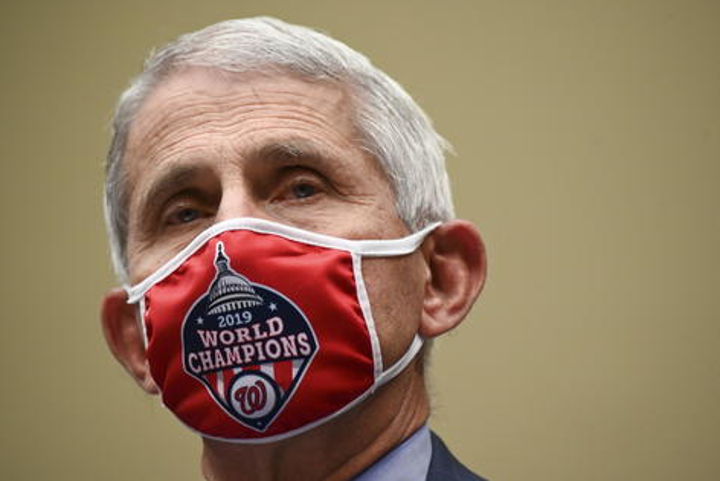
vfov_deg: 3.4
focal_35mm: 403
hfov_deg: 5.1
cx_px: 360
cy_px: 240
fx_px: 8062
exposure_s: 1/250
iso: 2500
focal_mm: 400
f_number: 5.6
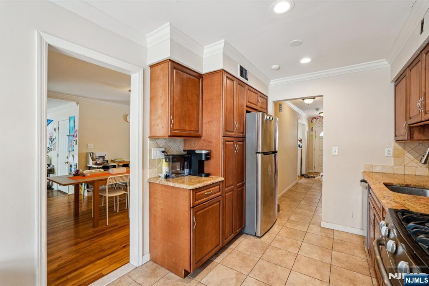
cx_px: 214
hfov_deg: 96.8
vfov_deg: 73.7
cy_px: 143
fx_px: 191
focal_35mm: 16
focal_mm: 16
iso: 400
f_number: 8
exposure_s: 1/13
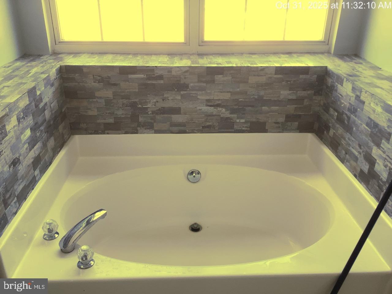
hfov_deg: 58.4
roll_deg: -0.4
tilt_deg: -25.5
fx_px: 351
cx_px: 196
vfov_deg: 45.4
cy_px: 147
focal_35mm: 31
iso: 64
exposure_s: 1/60
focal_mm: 3.3
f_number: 2.4
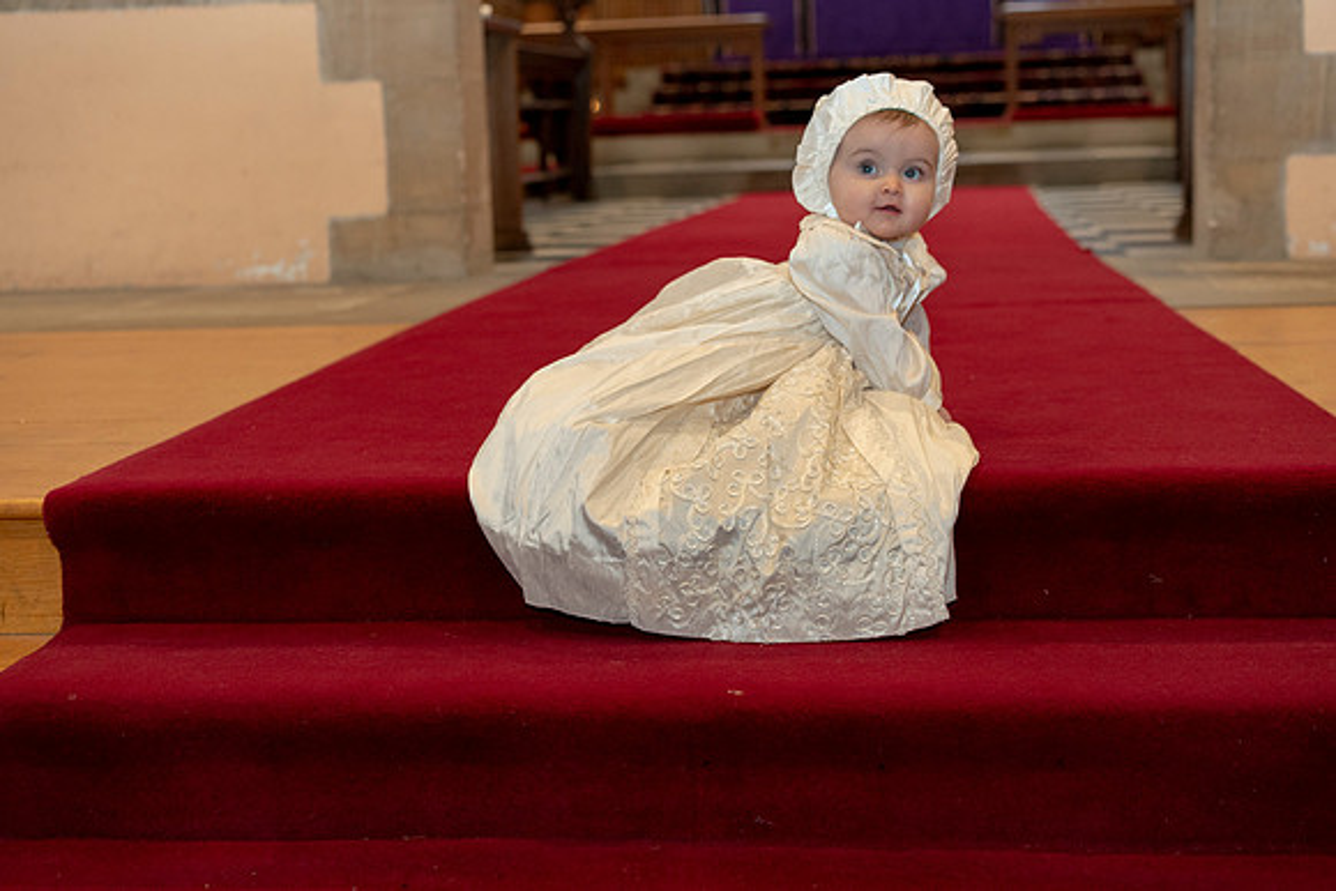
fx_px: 2041
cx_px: 668
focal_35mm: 55
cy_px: 446
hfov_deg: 36.2
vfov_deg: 24.6
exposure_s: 1/160
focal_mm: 55
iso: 3200
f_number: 4
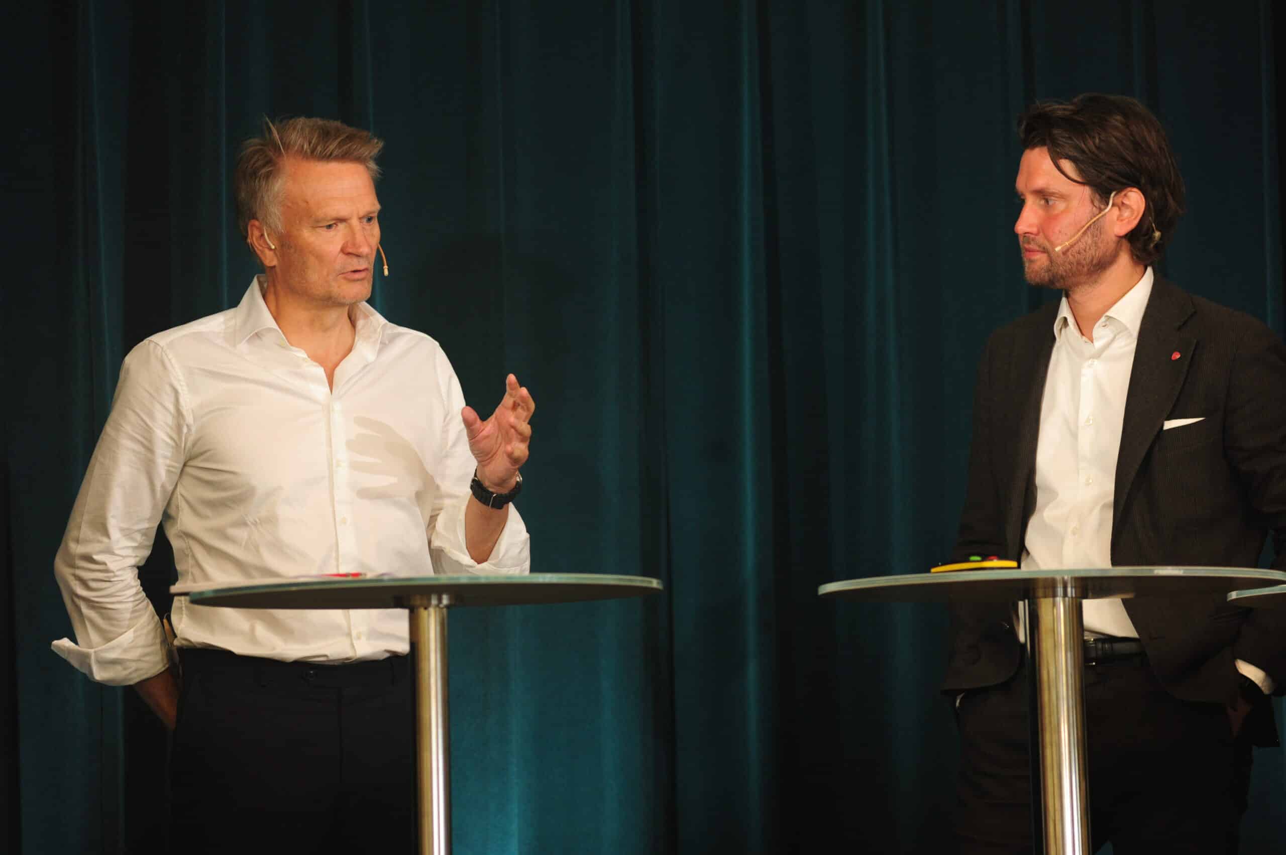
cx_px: 643
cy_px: 428
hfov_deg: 11.4
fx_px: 6425
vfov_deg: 7.6
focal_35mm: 180
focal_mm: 180
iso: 1600
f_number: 4
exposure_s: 1/100
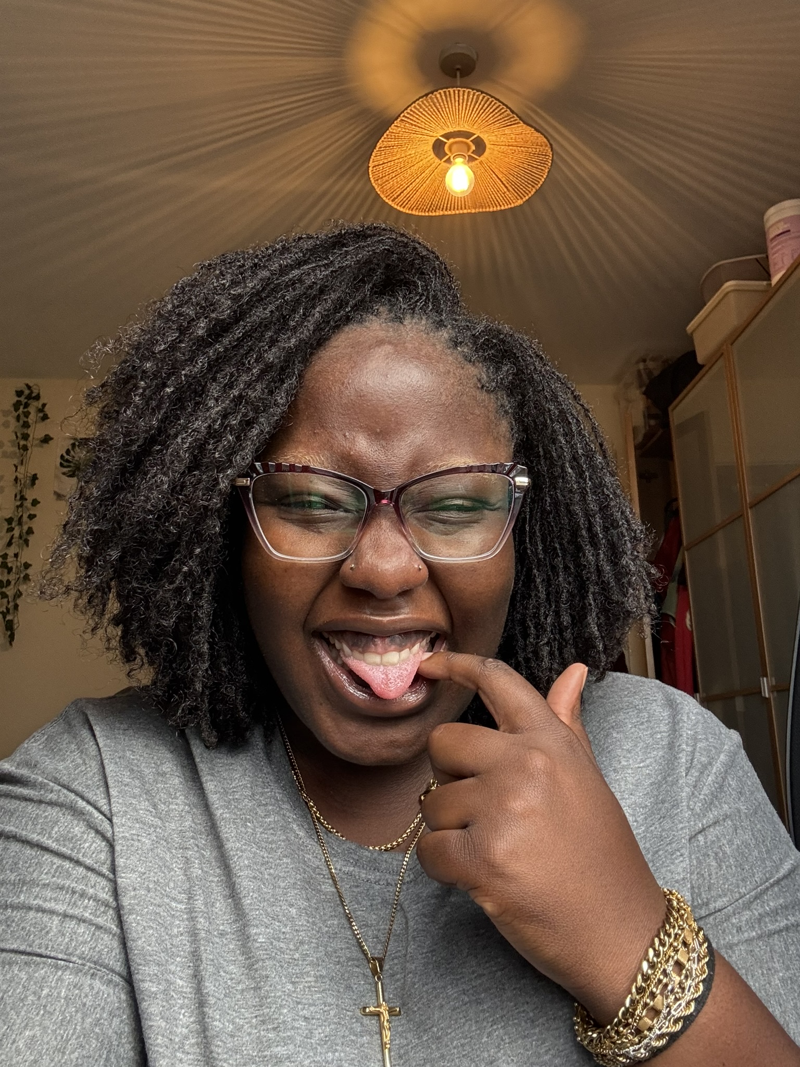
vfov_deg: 60.0
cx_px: 400
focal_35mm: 30
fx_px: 924
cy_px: 534
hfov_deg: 46.8
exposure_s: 1/60
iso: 160
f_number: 1.9
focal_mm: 2.69
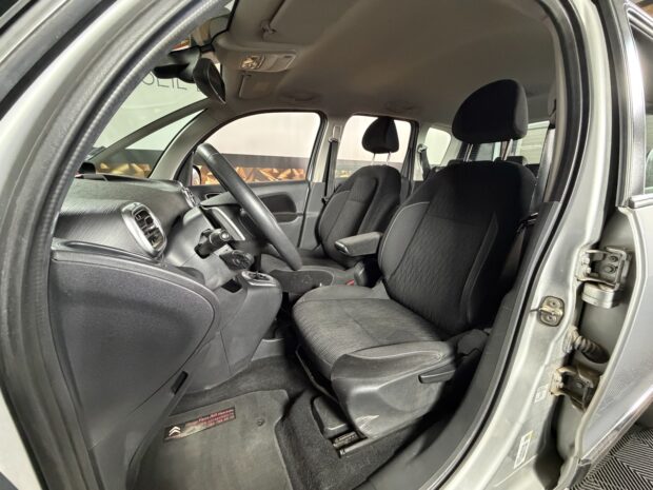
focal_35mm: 14
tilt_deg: -15.2
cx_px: 326
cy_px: 245
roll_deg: -1.2
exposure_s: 1/50
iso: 800
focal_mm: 2.22
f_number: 2.2
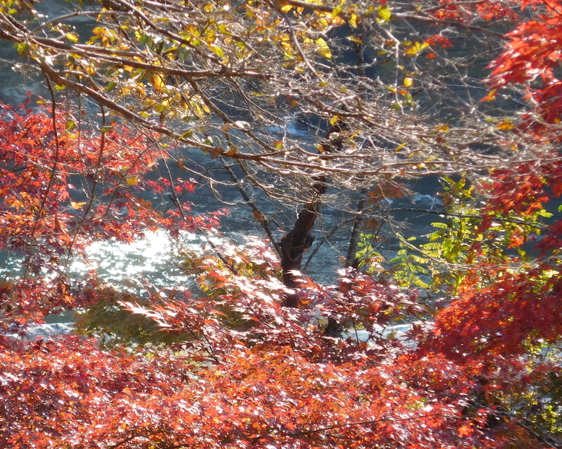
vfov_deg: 2.9
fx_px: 8763
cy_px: 297
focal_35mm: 527
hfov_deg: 3.7
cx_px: 190
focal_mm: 62.4
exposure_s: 1/60
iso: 125
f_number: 6
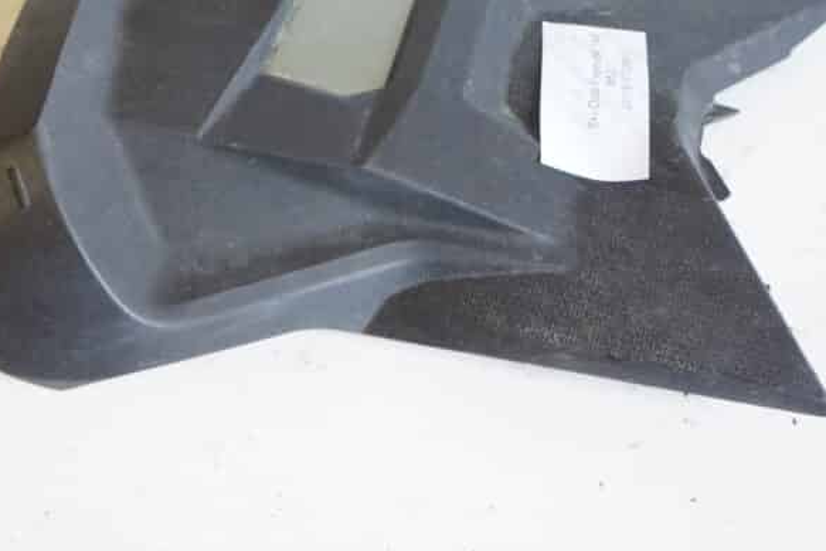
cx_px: 373
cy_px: 74
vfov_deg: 22.9
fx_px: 1331
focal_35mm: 58
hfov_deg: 34.4
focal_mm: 22
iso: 800
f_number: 4
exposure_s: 1/60
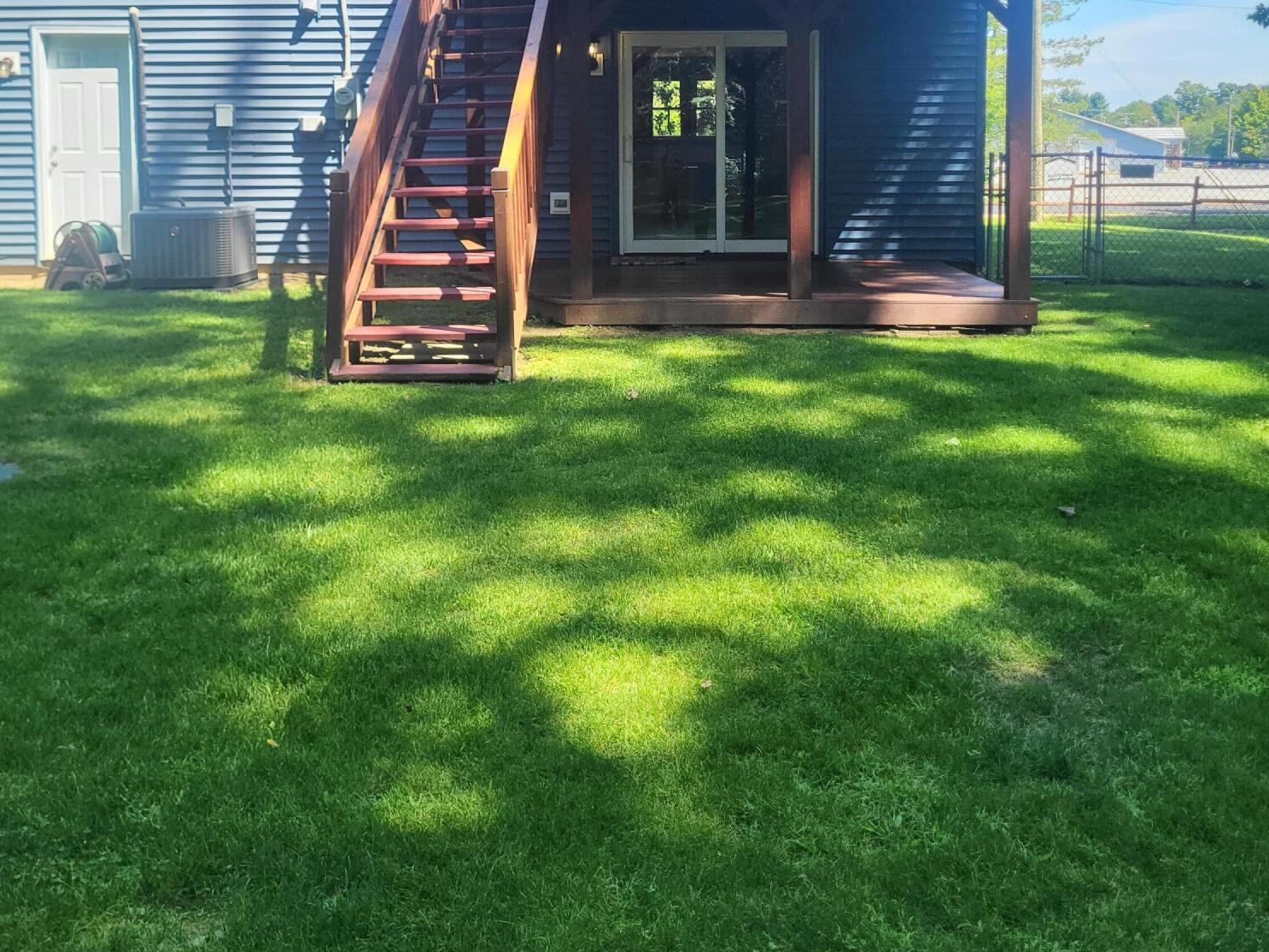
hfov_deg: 52.6
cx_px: 632
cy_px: 215
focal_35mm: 35
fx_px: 1283
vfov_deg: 39.4
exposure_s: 1/434
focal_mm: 5.4
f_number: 1.8
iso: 40
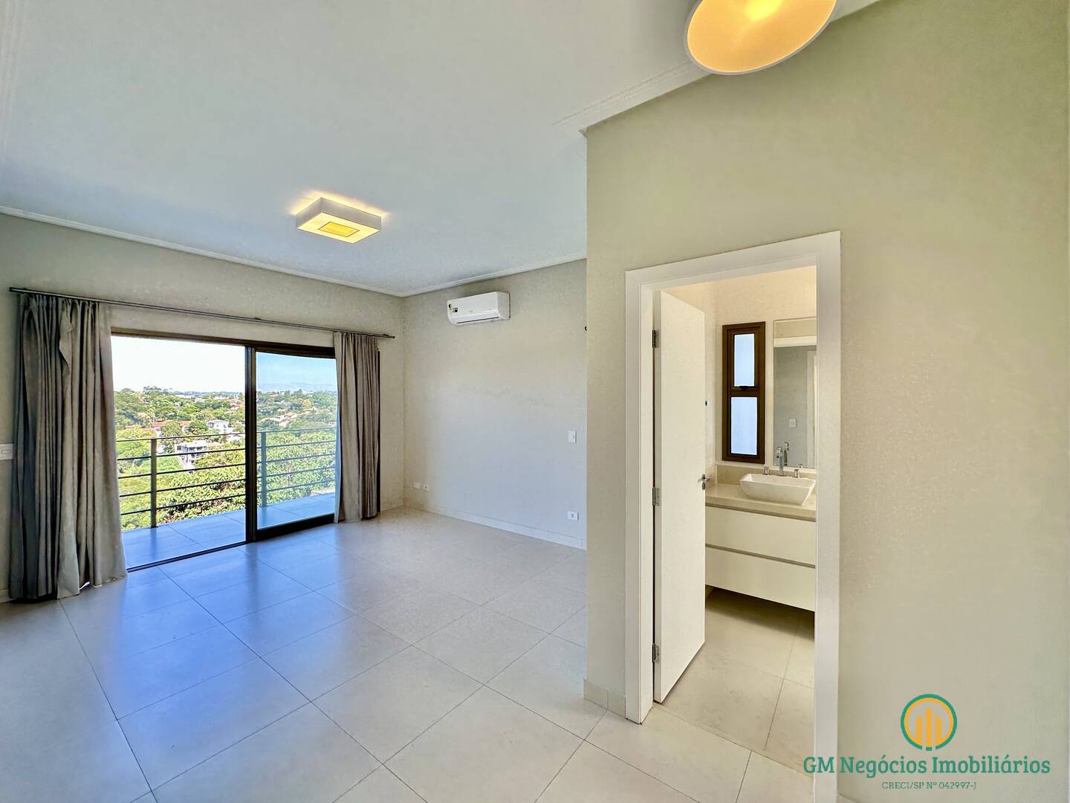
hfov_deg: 102.1
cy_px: 402
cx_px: 535
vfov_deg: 85.7
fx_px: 433
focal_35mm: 14
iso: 40
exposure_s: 1/142
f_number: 2.2
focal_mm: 2.22
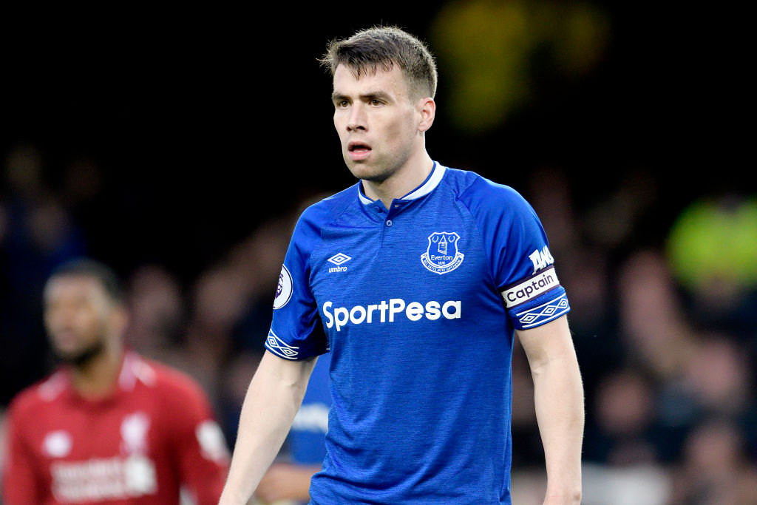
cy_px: 252
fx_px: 12618
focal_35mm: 600
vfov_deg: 2.3
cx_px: 378
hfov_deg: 3.4
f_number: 2.8
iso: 1600
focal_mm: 400
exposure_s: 1/1600
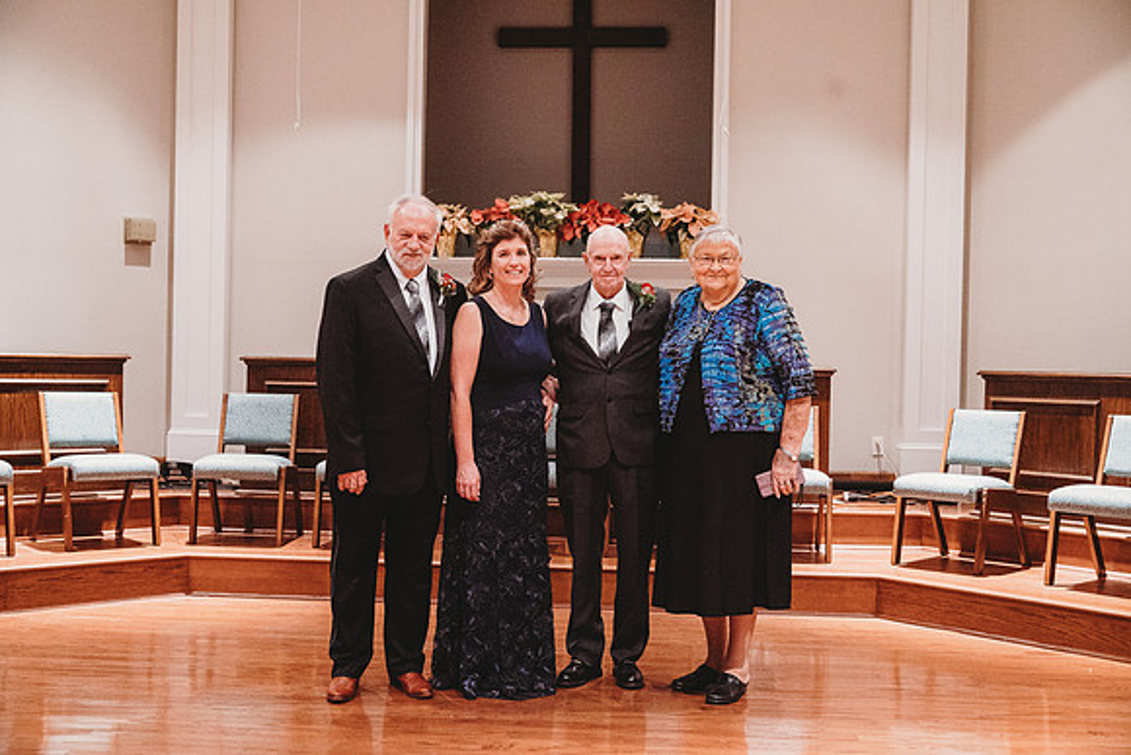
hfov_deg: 44.5
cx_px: 566
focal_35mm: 44
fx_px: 1383
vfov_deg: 30.5
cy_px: 378
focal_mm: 44
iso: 6400
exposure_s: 1/200
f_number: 4
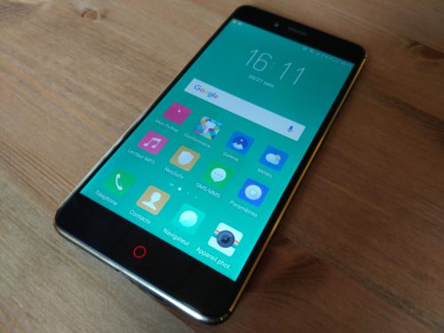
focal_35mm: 28
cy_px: 166
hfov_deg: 63.4
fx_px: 359
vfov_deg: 49.7
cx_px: 222
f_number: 2
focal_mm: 4.26
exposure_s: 1/25
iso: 268
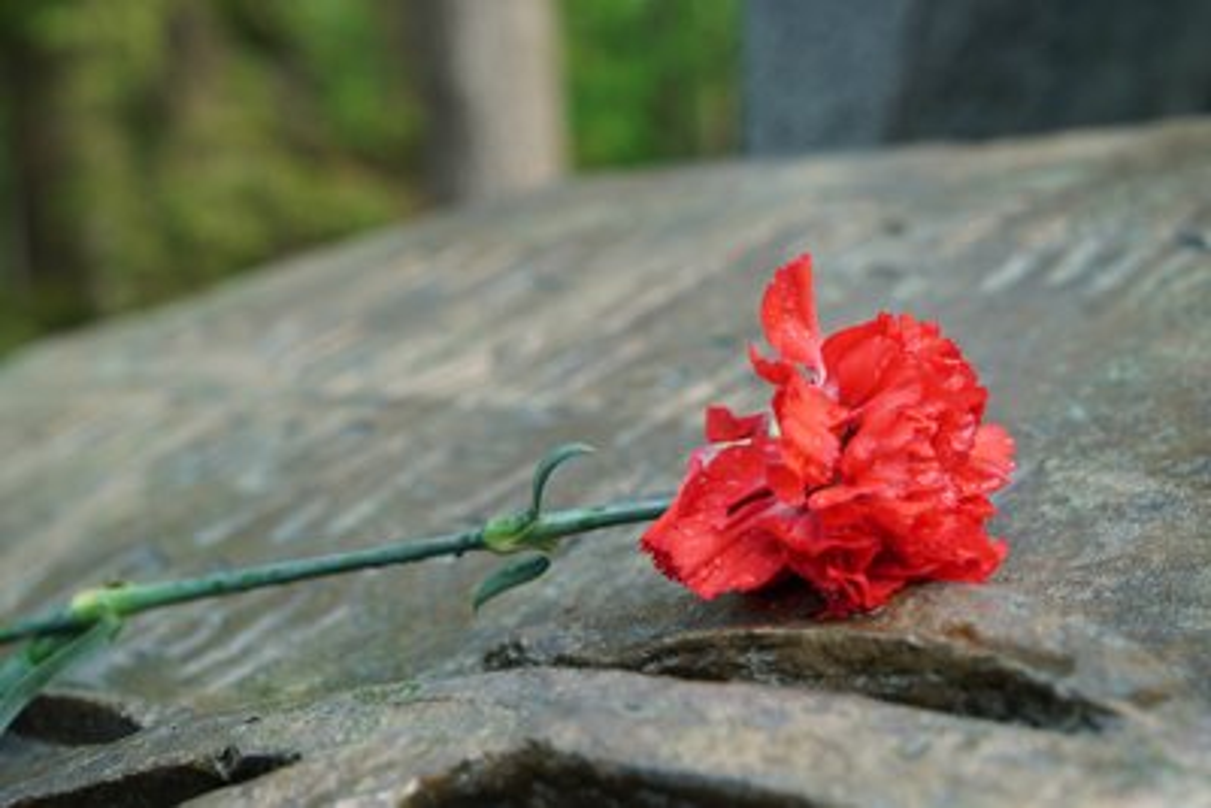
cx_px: 606
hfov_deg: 37.5
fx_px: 1783
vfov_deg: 25.5
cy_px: 404
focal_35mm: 53
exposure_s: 1/80
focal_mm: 53
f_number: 6.3
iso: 100
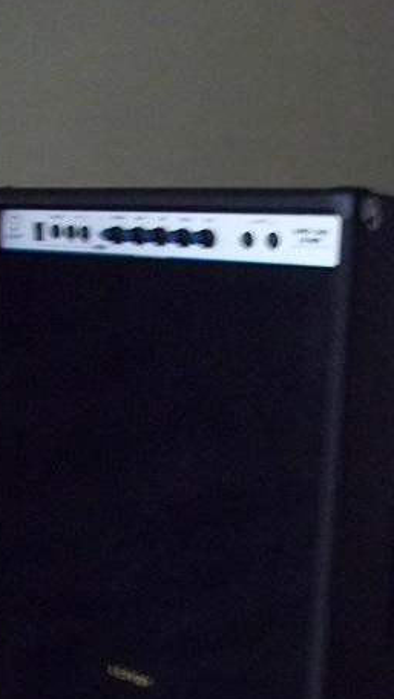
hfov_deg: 21.4
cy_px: 545
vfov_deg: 36.1
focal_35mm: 56
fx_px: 1039
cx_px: 251
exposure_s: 1/8
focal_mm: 5.7
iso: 400
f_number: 2.9
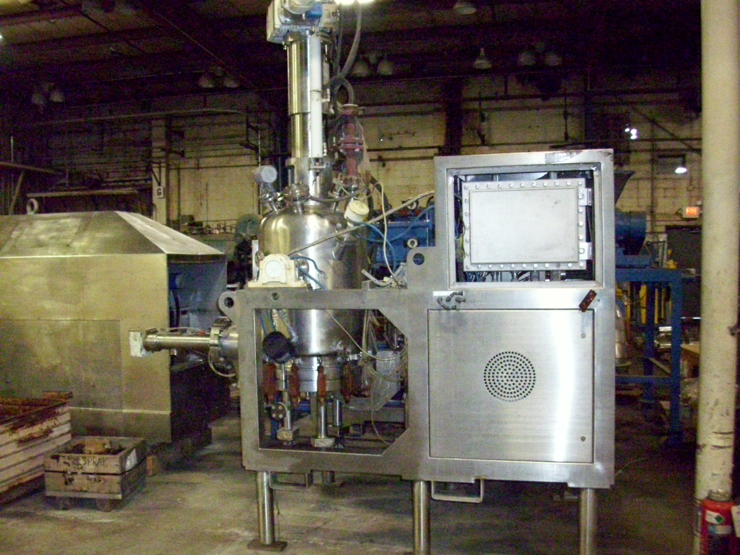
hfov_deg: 54.0
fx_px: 727
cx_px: 370
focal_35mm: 34
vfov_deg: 41.8
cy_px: 278
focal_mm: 5.7
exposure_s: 1/40
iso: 1250
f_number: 2.9
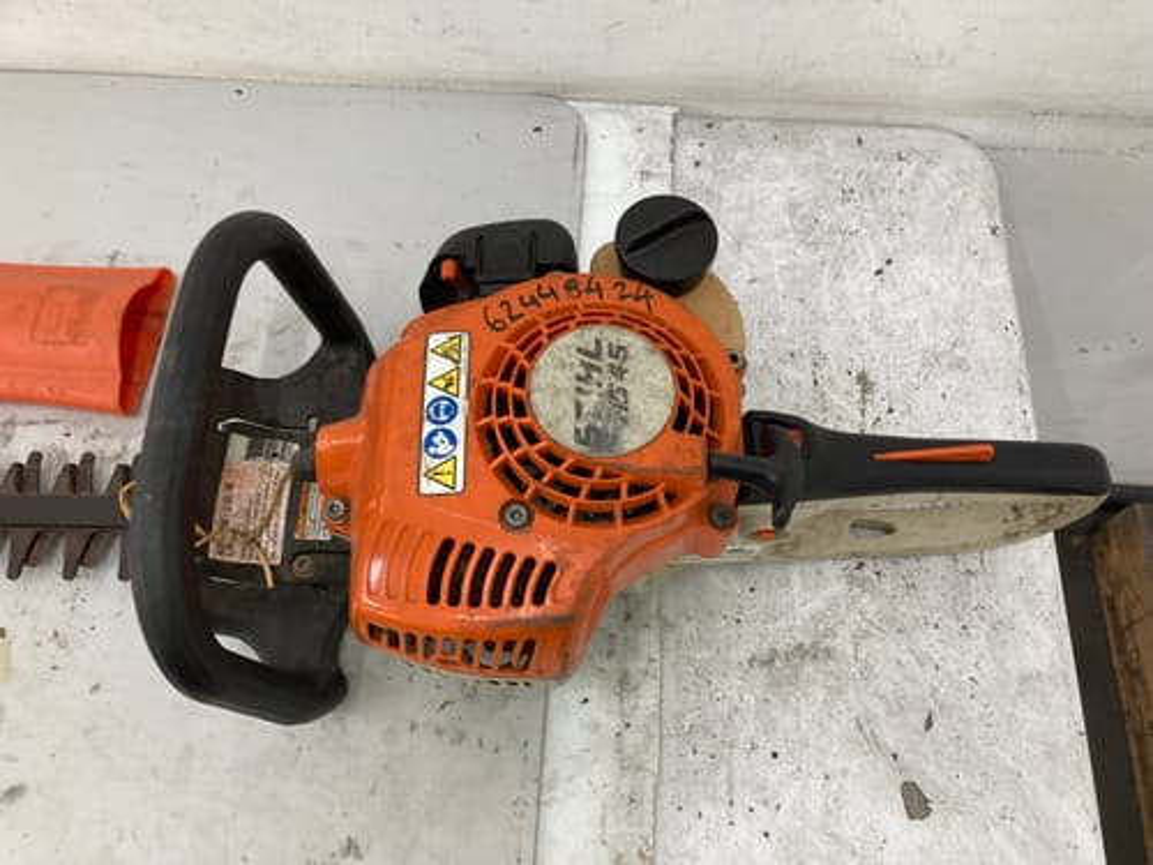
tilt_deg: -67.7
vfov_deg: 49.7
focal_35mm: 28
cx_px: 576
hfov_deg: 63.4
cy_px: 432
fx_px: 933
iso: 50
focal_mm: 3.99
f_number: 1.8
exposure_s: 1/50
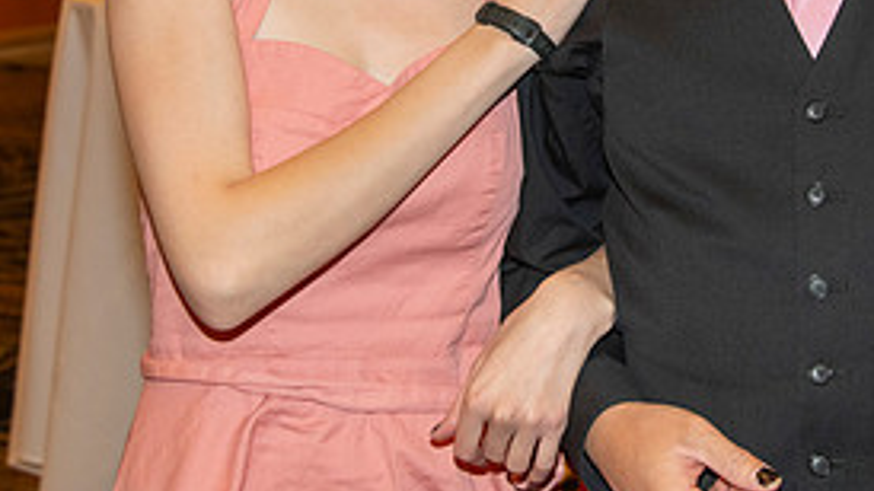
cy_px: -37
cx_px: 667
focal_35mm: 111
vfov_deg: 10.8
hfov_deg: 19.1
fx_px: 2572
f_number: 5.6
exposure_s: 1/60
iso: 2000
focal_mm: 50
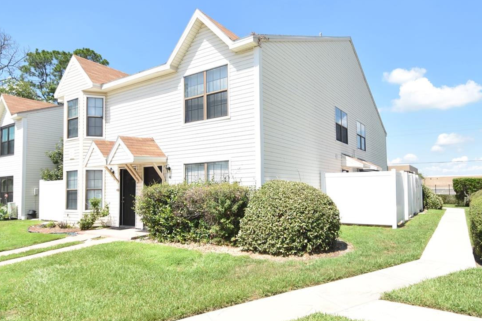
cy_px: 170
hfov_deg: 78.3
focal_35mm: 22
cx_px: 270
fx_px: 294
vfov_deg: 57.2
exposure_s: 1/4000
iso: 800
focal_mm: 10
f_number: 3.5
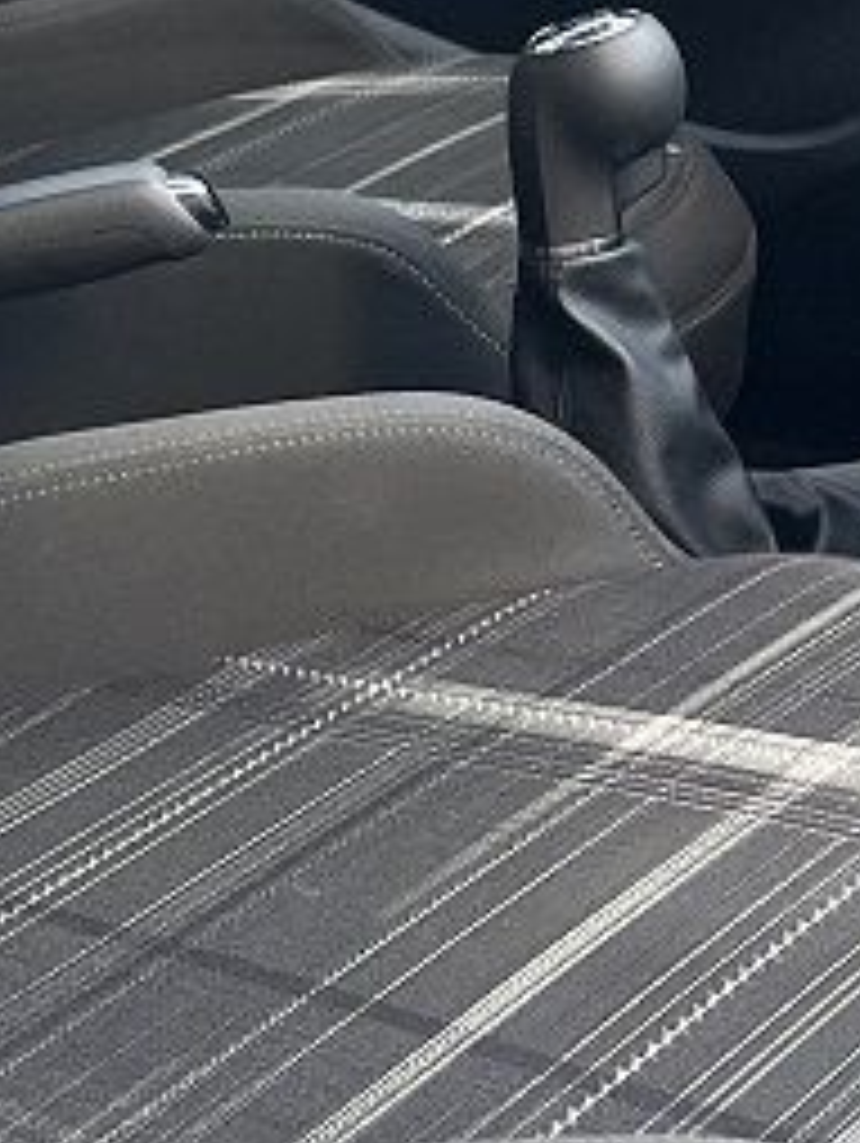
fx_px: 3406
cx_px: -329
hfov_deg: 13.7
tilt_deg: -21.4
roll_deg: -5.1
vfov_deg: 19.0
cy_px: 464
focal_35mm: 103
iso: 125
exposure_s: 1/121
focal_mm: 5.1
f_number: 1.6
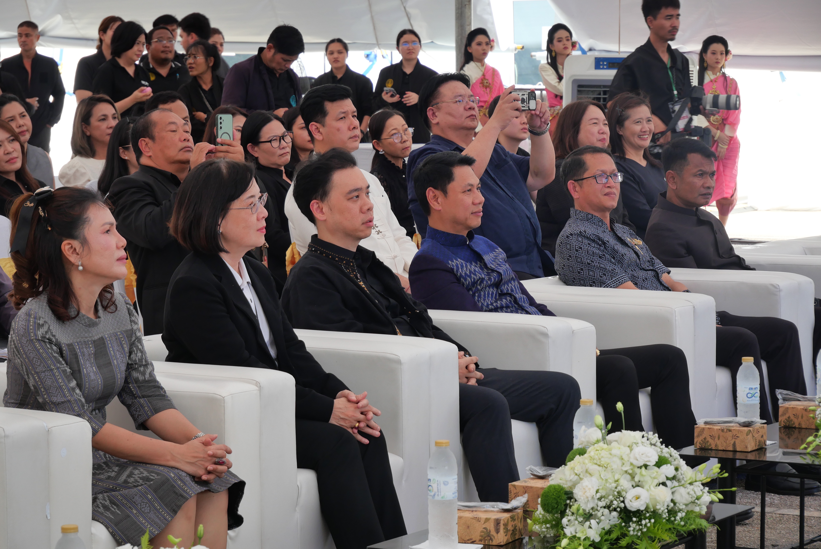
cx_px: 410
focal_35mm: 124
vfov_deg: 11.1
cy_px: 274
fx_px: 2830
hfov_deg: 16.5
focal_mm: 60
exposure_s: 1/80
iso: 250
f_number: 5.6
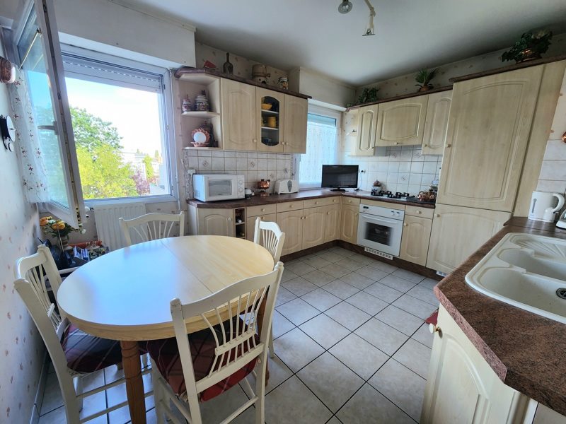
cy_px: 212
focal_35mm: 13
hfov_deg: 106.2
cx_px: 283
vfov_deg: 89.9
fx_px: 213
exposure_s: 1/50.3
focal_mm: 2.2
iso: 64
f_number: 2.2
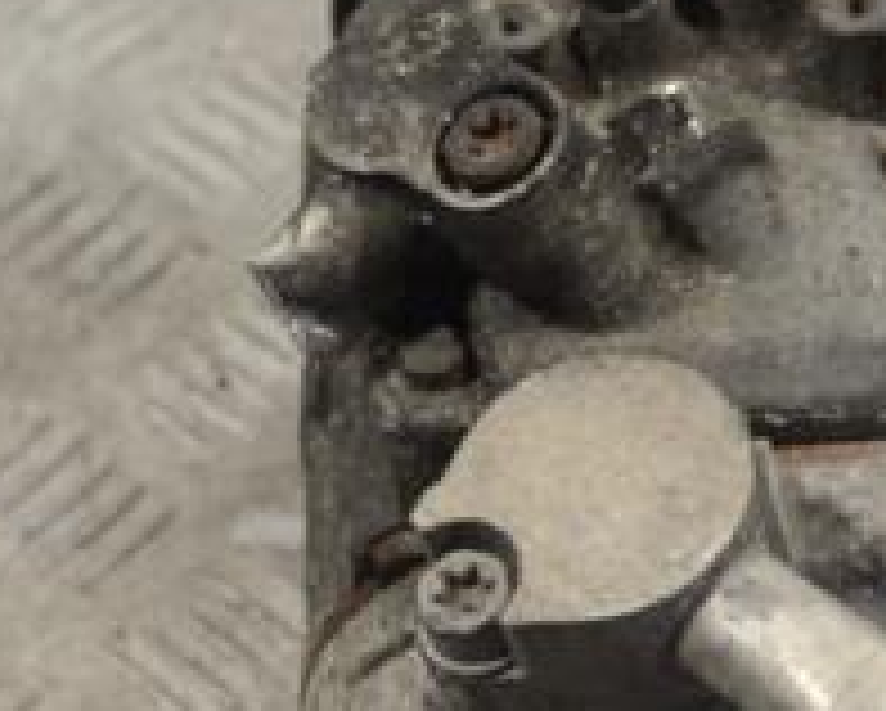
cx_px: 639
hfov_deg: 11.8
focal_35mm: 163
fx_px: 4278
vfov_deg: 9.5
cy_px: 405
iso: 160
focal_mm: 38
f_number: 5
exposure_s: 1/30
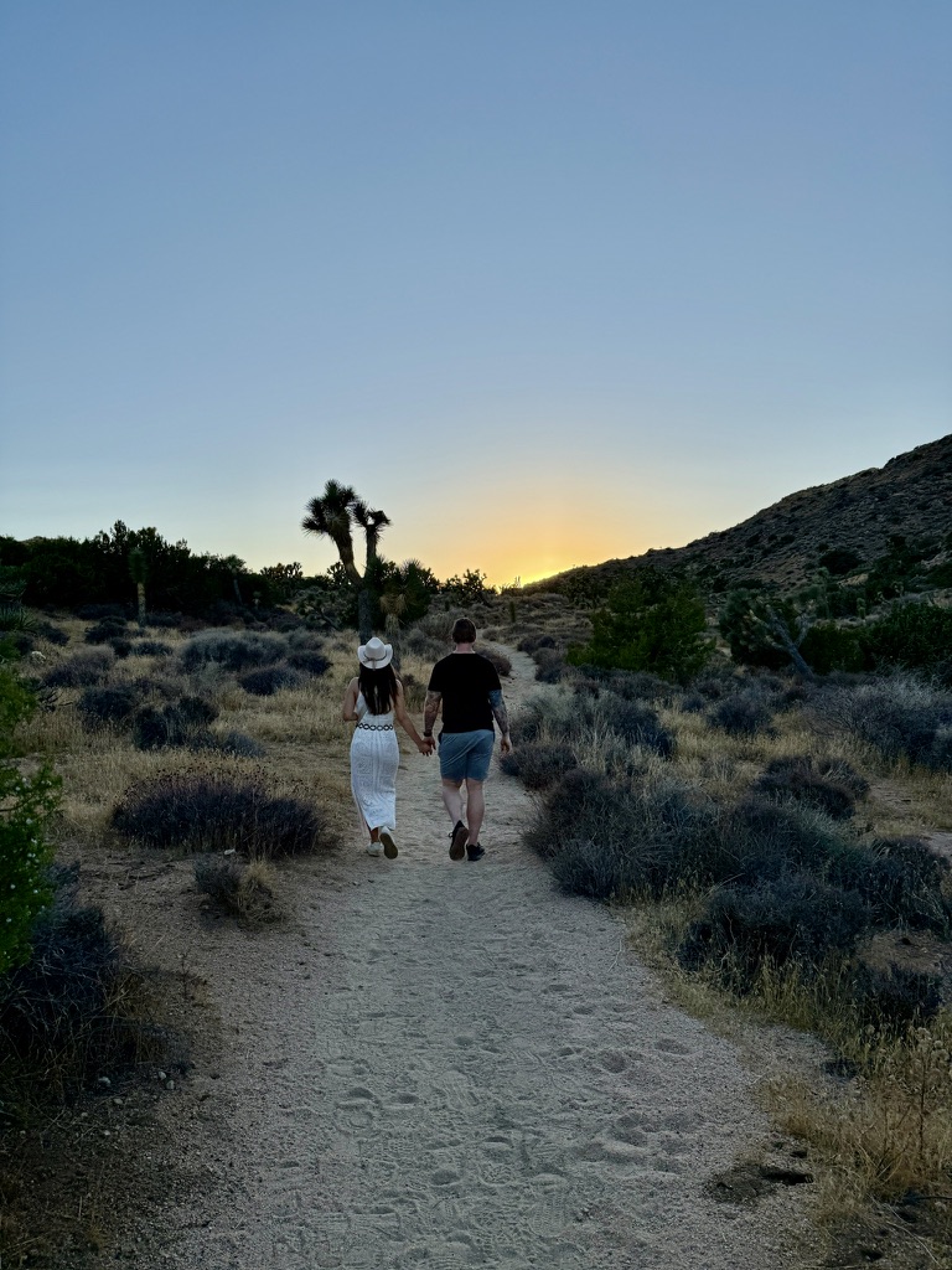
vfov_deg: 71.6
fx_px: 880
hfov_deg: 56.8
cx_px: 476
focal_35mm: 24
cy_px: 635
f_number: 1.78
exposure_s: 1/2611
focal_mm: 6.76
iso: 80
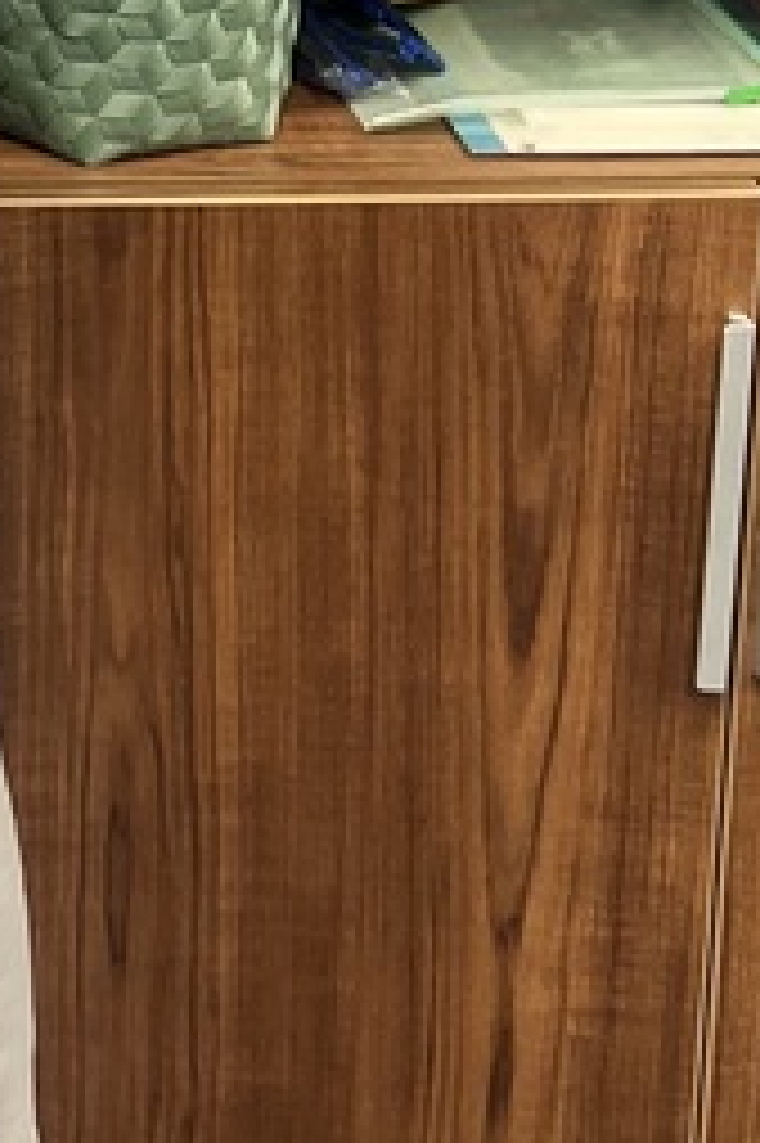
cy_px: -472
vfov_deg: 17.3
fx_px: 3456
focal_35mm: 109
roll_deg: -0.9
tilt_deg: -10.9
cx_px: -427
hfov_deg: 11.9
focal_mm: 5.7
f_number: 1.5
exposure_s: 1/120
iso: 100
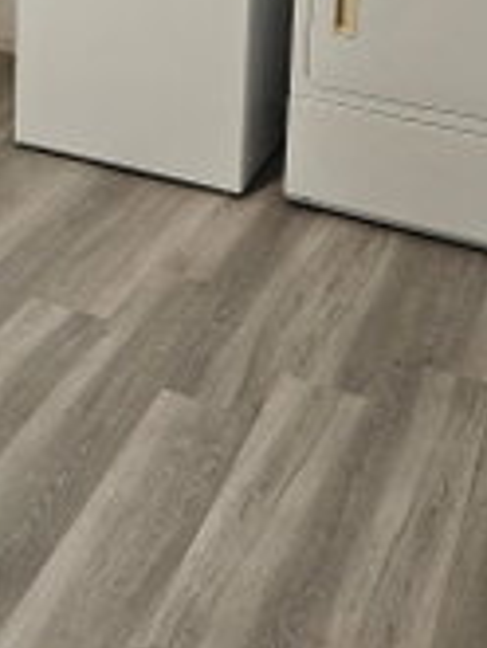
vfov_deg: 25.5
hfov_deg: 20.8
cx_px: -55
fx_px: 1255
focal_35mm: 67
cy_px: -157
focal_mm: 5.4
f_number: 1.8
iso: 640
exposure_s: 1/120
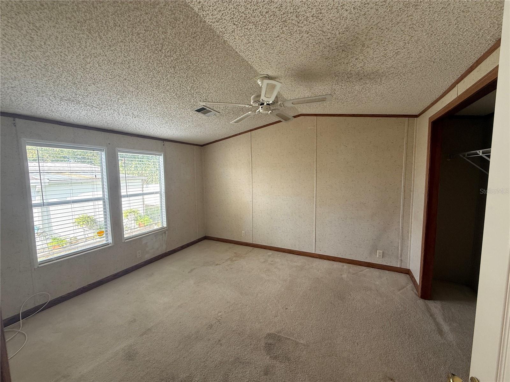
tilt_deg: -4.3
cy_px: 191
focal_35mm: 14
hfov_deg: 102.1
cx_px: 255
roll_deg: +0.8
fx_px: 206
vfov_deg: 85.7
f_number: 2.2
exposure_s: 1/99
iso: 100
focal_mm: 2.22
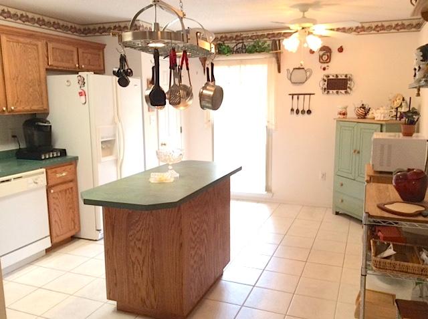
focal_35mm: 32
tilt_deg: -10.1
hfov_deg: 56.9
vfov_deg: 44.1
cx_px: 214
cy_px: 160
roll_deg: -0.9
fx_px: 395
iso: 64
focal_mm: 3.3
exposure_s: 1/24
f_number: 2.4
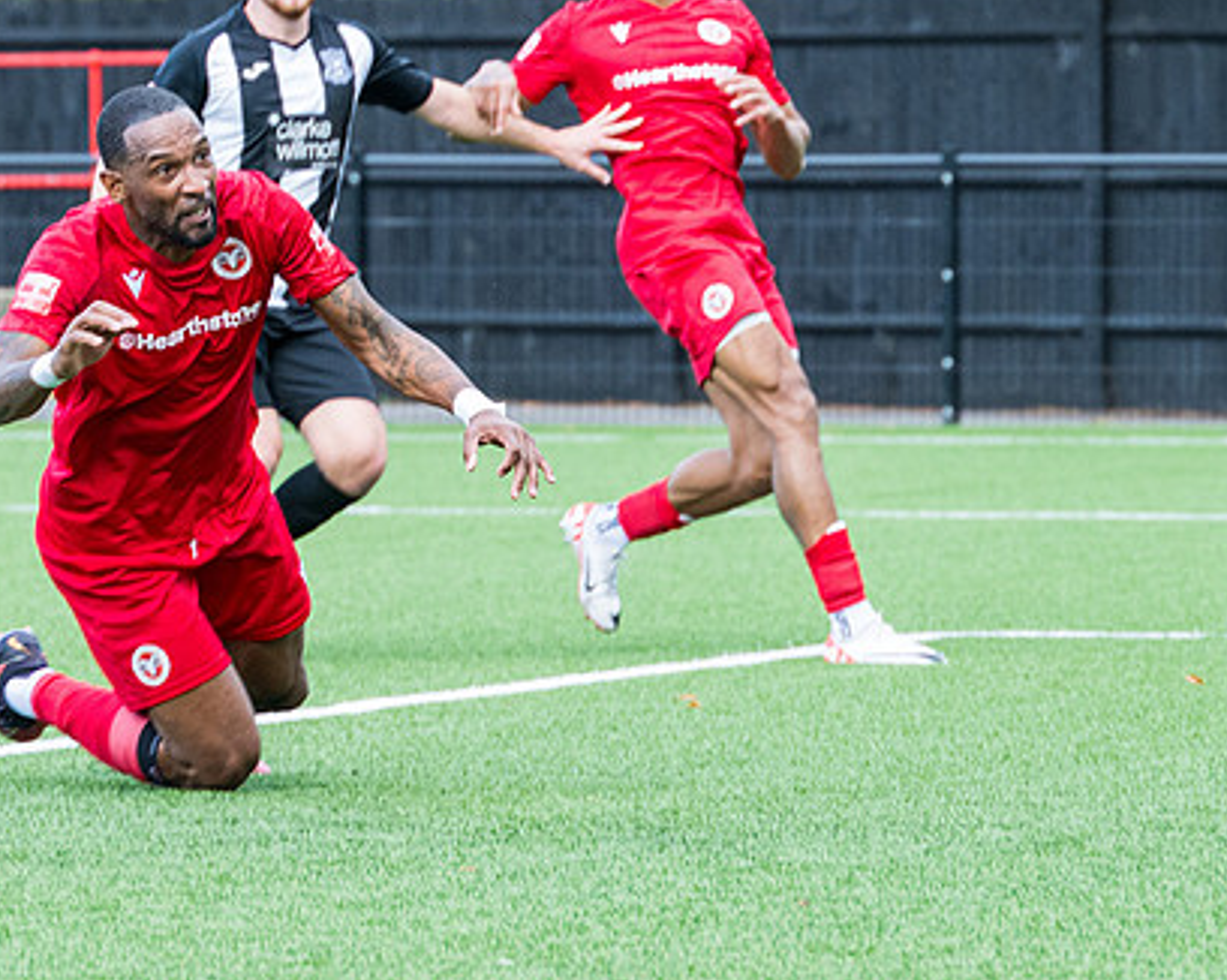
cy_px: 385
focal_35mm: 385
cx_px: 391
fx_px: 13974
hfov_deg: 5.0
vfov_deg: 4.0
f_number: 4.5
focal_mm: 130
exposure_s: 1/800
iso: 800
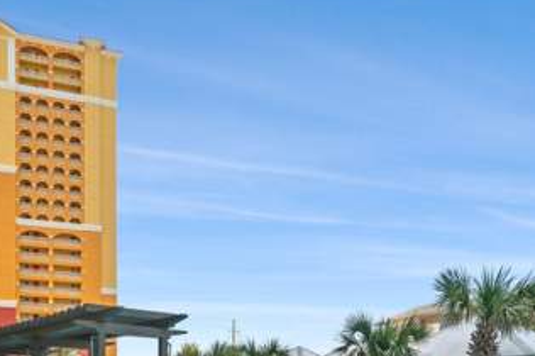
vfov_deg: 30.8
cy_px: 402
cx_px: 205
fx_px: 564
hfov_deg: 50.3
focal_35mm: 38
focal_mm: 10
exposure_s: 1/6
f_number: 8
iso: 100
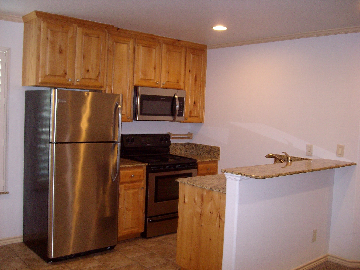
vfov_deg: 40.7
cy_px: 135
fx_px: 364
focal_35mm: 35
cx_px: 180
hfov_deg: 52.6
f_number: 2.8
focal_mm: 5.8
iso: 200
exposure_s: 1/40
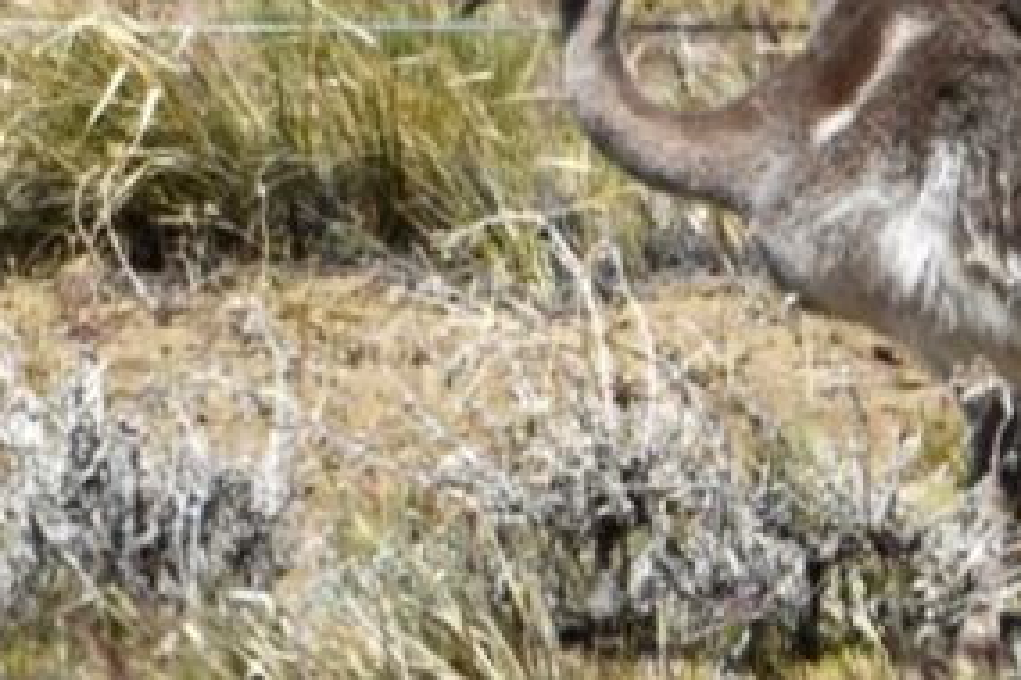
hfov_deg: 1.4
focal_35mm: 1436
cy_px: -444
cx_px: 1010
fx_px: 40723
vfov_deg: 1.0
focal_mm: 400
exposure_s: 1/1600
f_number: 8
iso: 160
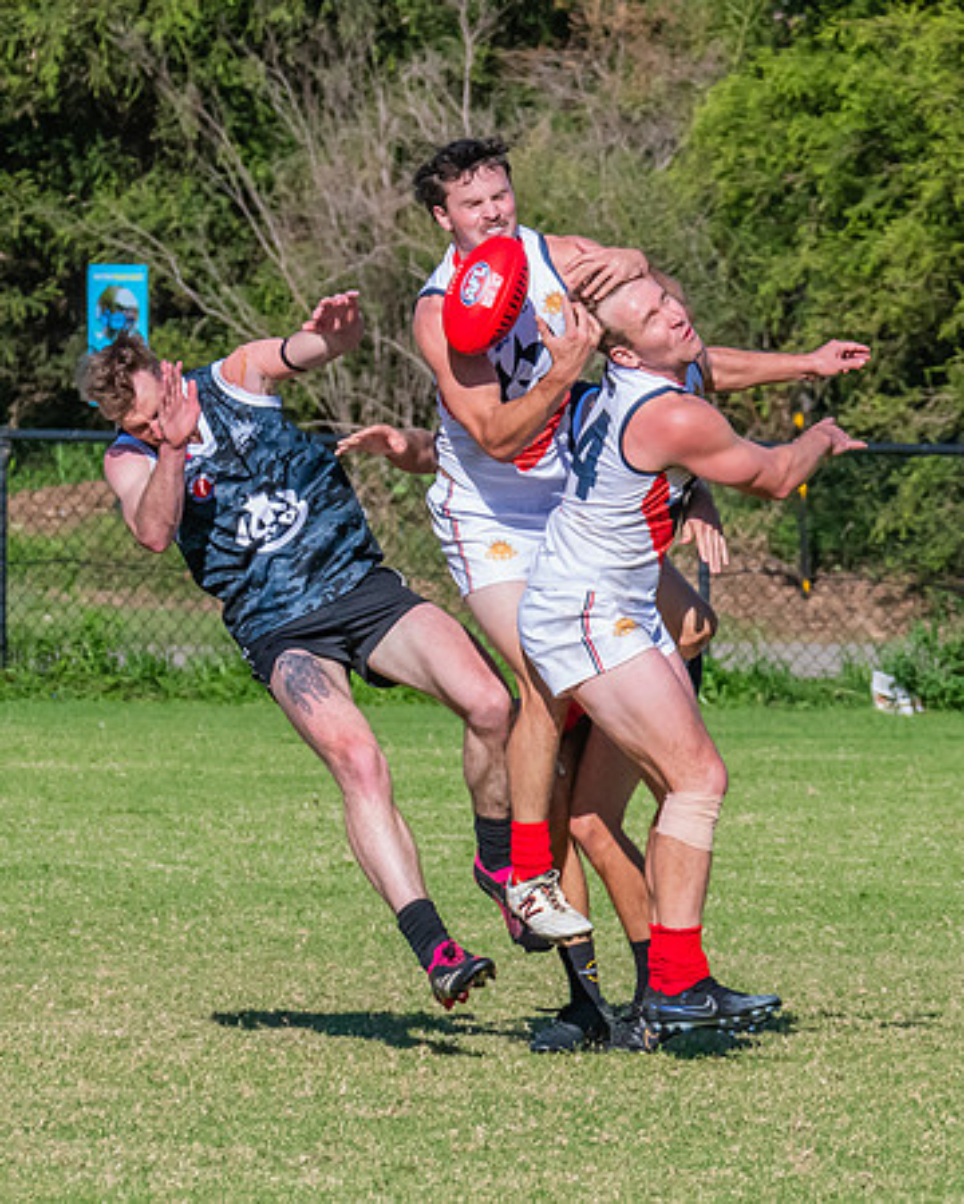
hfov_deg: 2.0
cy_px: 413
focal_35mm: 785
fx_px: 28007
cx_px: 377
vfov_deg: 2.5
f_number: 14
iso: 1600
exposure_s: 1/1600
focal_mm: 340
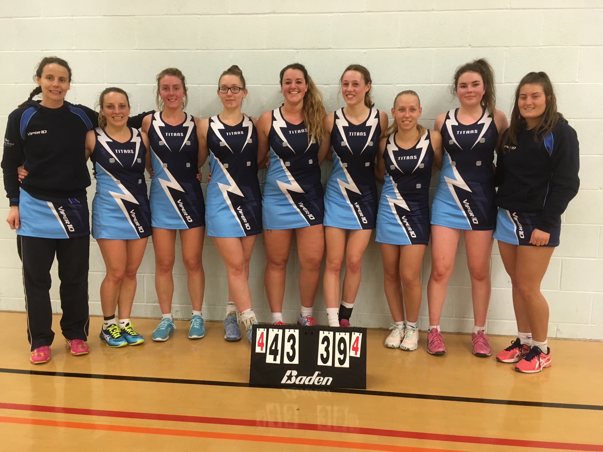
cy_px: 226
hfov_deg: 61.7
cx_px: 302
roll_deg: -0.4
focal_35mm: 29
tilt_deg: -7.4
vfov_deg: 48.2
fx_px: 505
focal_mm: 4.15
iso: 125
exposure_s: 1/33
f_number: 2.2
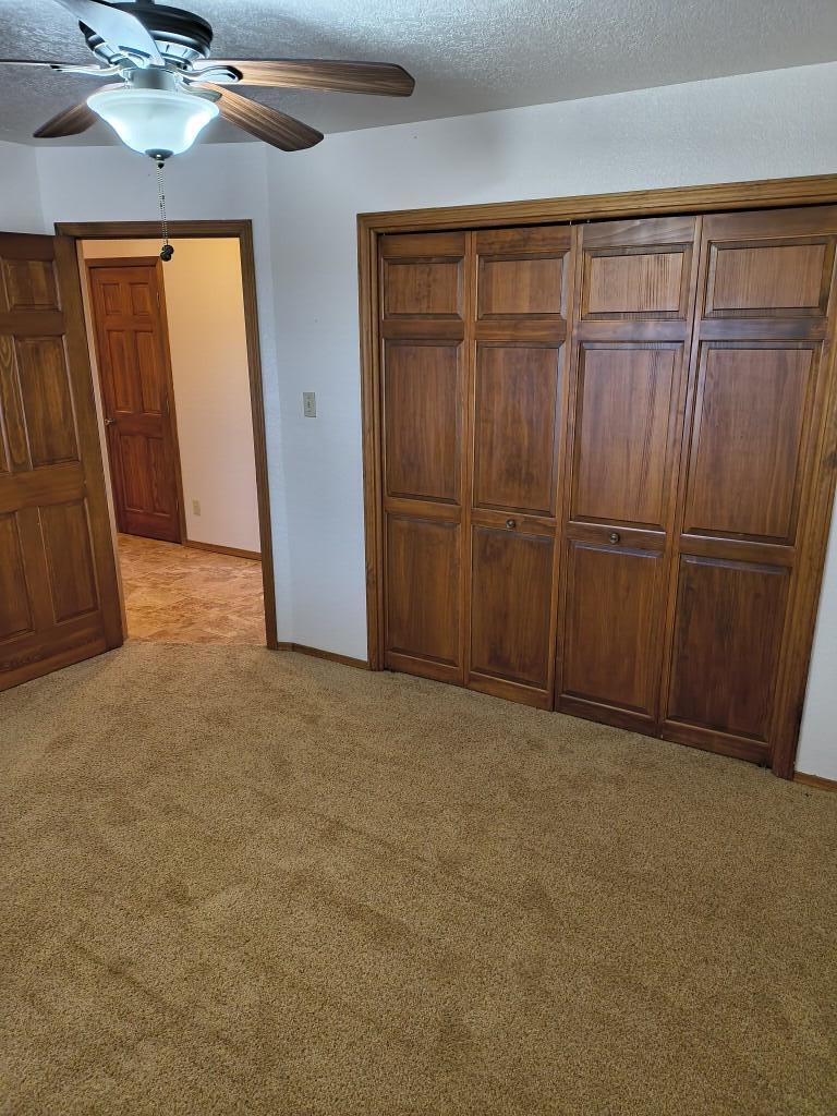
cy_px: 558
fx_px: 806
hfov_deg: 54.9
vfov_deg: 69.4
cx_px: 418
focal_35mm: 25
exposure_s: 1/60
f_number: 1.7
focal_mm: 4.68
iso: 744
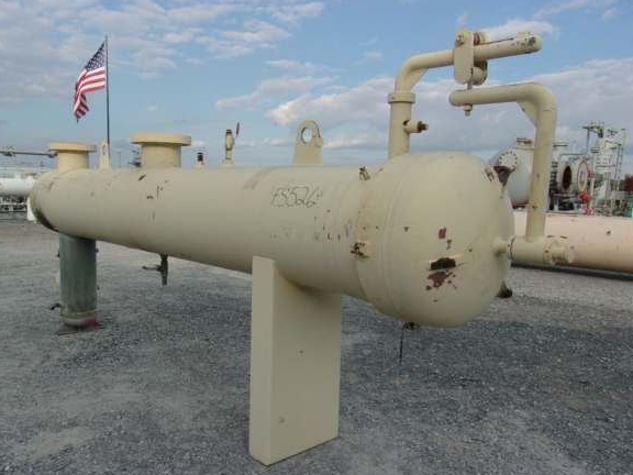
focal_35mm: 30
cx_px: 288
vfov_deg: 46.7
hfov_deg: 59.9
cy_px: 261
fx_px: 549
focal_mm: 4.9
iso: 80
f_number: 10.4
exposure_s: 1/100
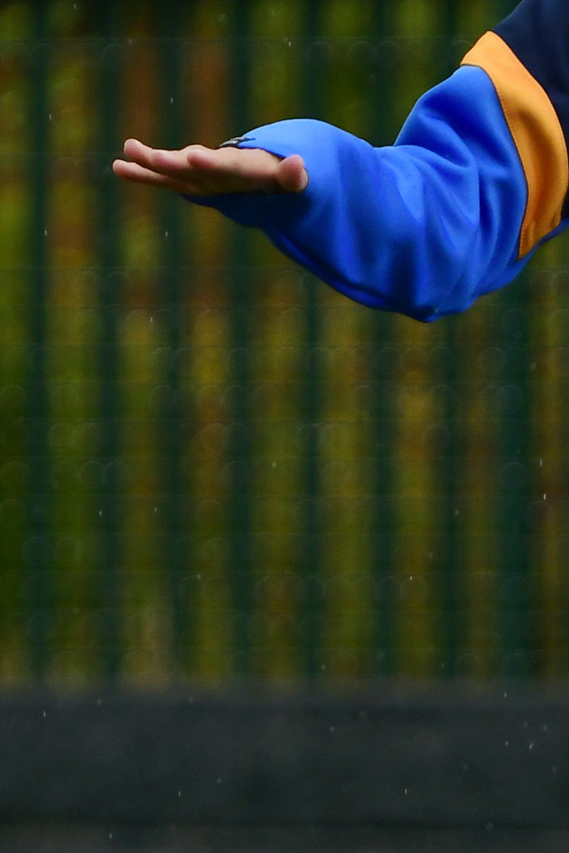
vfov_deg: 2.2
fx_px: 21876
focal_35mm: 923
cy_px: 569
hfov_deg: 1.5
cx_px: 1040
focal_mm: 155
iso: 800
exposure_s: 1/1250
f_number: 4
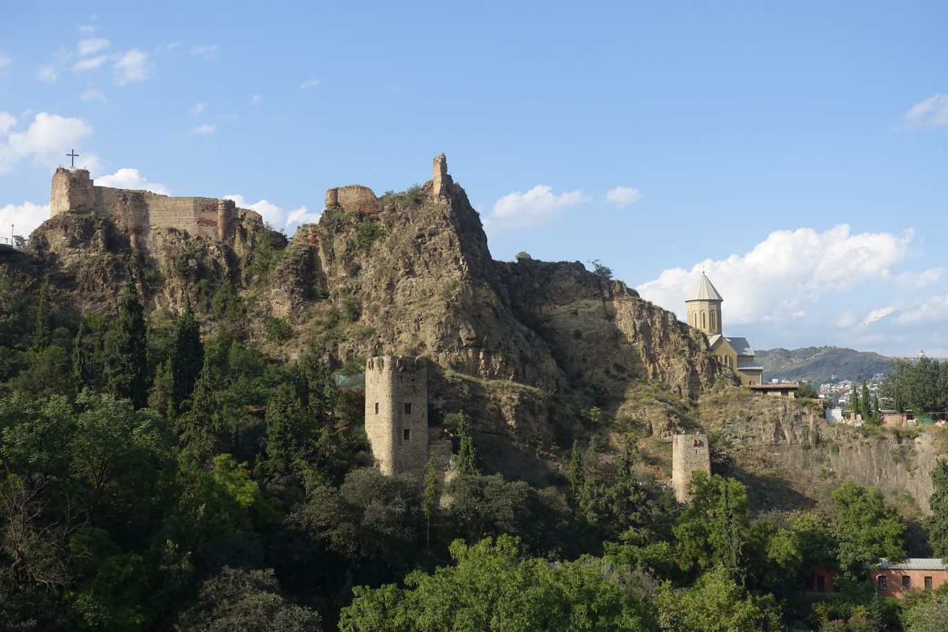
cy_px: 316
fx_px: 1159
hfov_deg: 44.5
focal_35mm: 44
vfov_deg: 30.5
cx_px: 474
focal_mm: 16.17
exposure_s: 1/400
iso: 125
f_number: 5.6
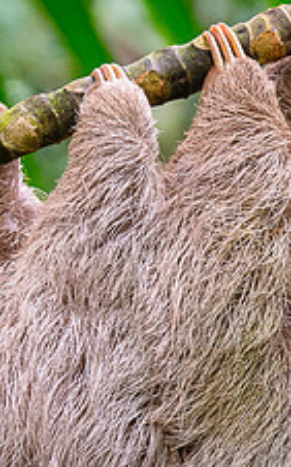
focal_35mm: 345
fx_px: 4383
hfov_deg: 3.8
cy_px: 320
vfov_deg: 6.1
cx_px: 296
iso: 1600
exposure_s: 1/40
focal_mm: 95
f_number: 5.6
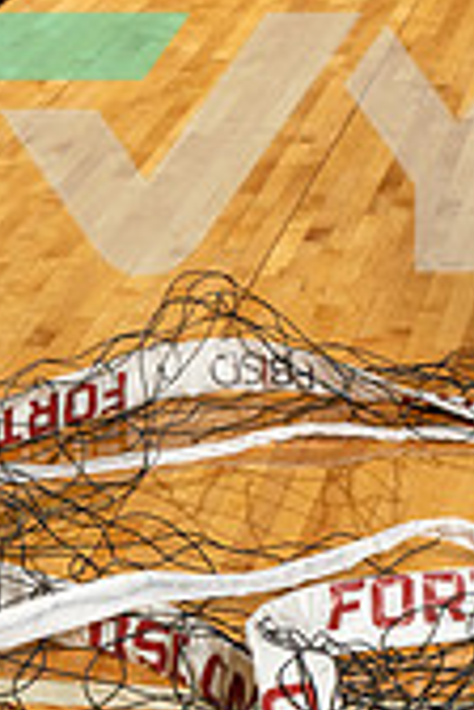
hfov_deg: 10.1
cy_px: -152
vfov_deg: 14.8
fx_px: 2646
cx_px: 567
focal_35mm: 134
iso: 500
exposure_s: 1/250
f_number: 5.6
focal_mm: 50
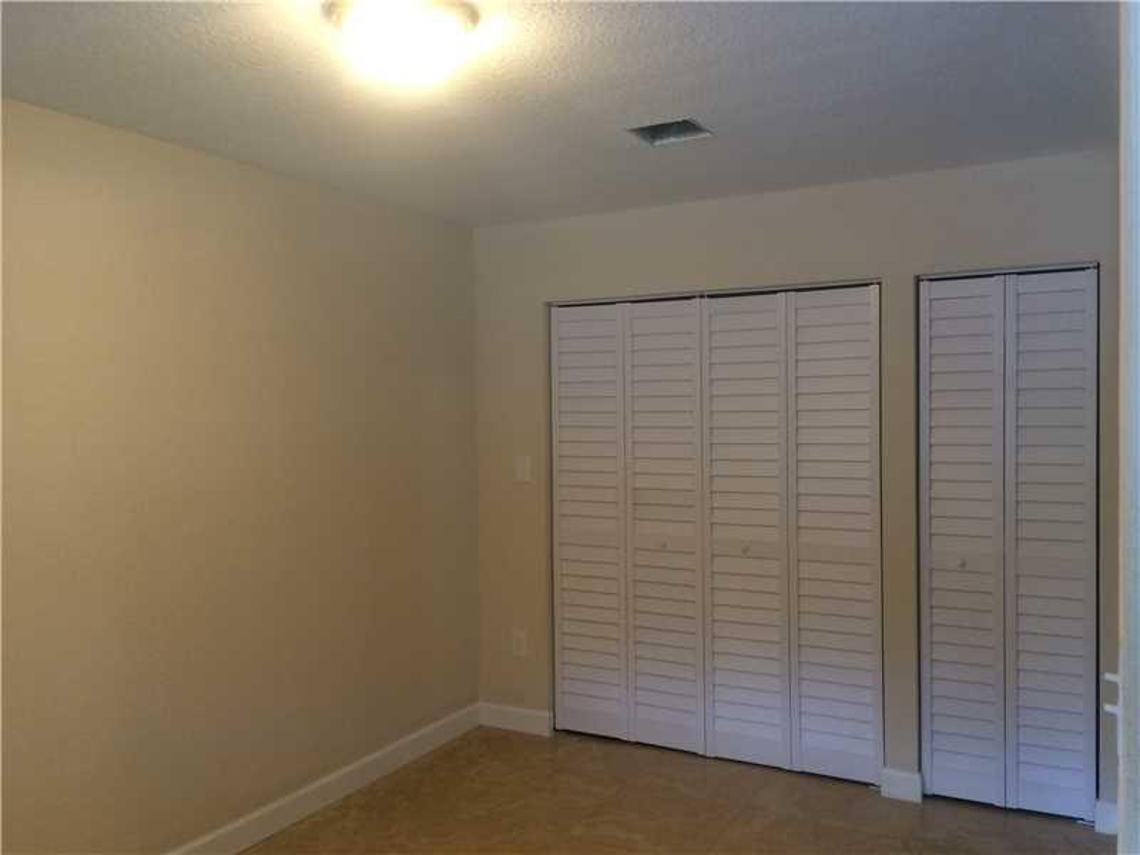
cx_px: 570
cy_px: 428
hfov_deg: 61.7
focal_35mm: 29
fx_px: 955
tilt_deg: -1.9
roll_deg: -0.3
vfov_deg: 48.2
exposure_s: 1/30
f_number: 2.2
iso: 125
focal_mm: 4.15
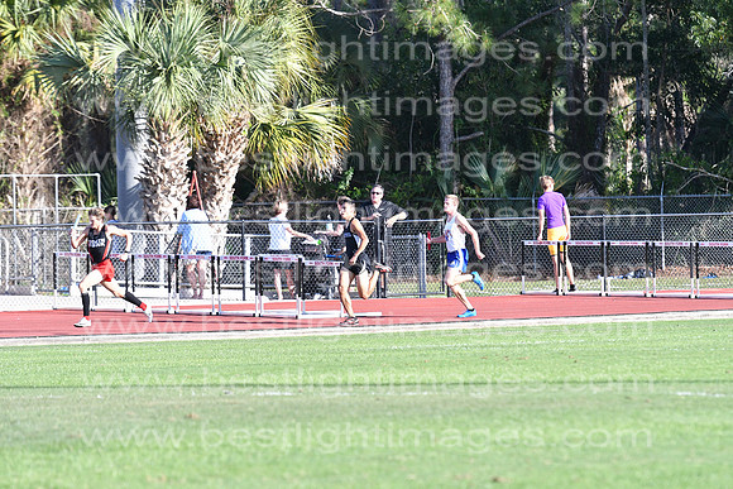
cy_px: 244
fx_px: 5193
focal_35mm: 255
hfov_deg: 8.1
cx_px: 366
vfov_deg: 5.4
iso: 800
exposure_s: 1/2500
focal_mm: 170
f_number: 5.6
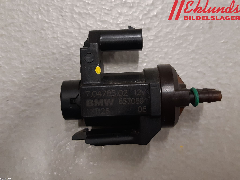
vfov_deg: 53.1
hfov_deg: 67.3
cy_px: 90
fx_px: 180
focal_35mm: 26
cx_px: 120
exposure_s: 1/50
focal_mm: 3.93
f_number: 1.7
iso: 200
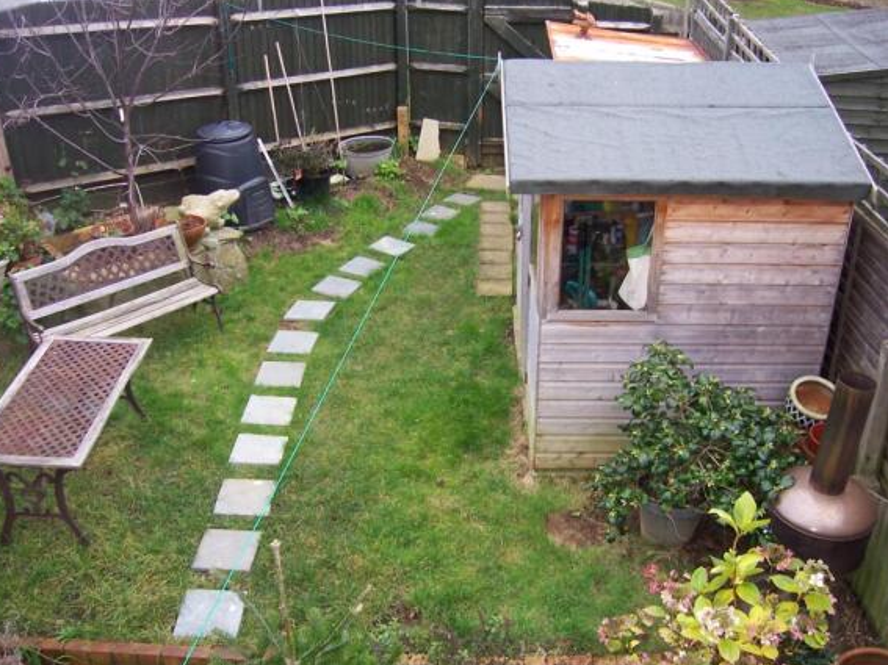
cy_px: 336
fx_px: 949
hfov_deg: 50.1
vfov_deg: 38.7
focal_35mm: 37
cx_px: 435
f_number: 3
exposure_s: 1/60
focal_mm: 6
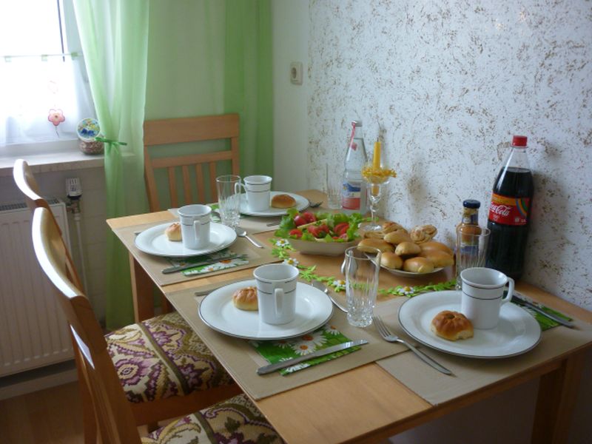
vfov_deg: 42.9
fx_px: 564
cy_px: 222
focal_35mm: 33
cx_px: 296
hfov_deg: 55.4
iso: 200
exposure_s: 1/60
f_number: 2.8
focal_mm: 5.5
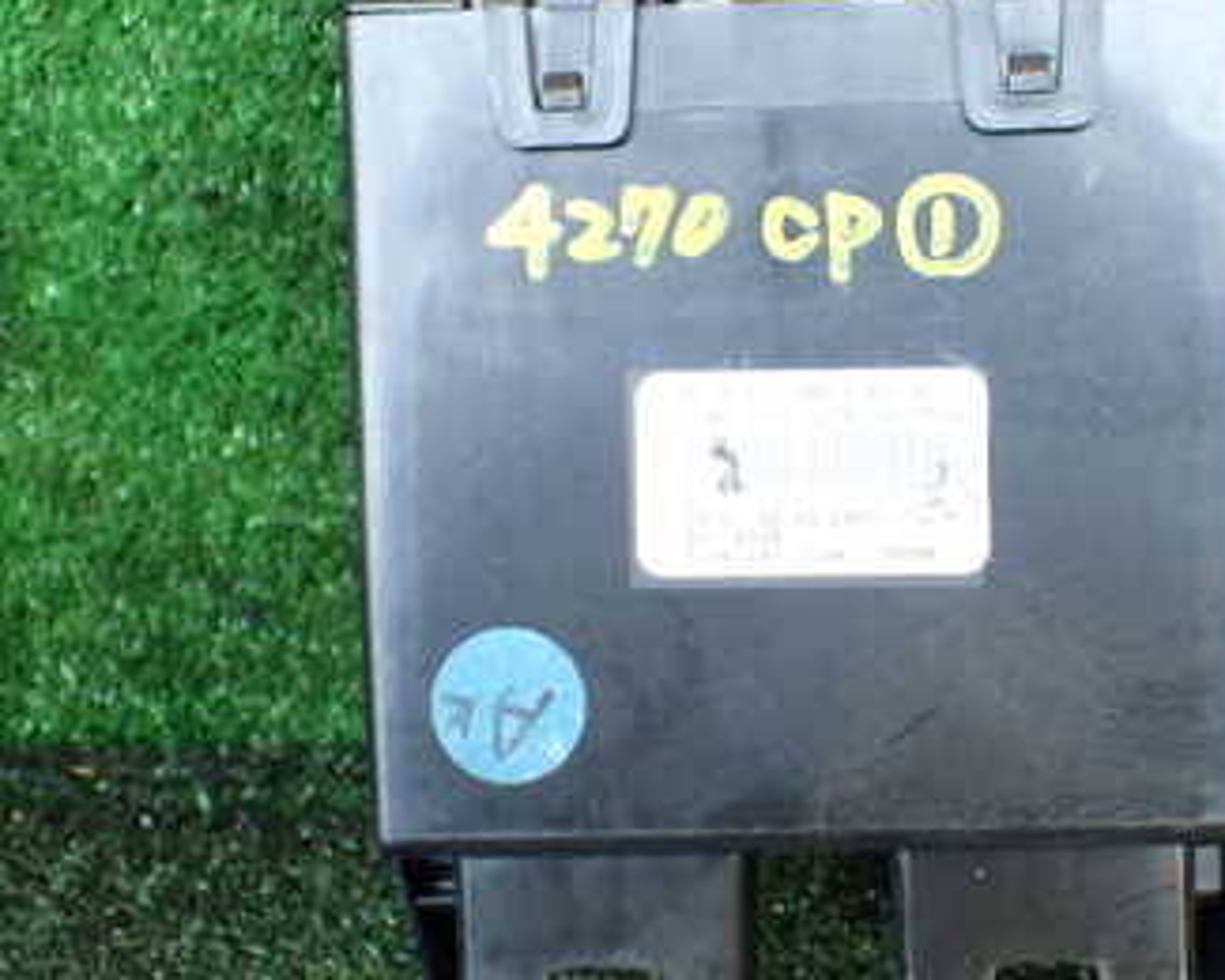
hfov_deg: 34.4
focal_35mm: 54
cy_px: 501
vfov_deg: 28.1
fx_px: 1958
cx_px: 829
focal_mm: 5.4
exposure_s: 1/125
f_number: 2.3
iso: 800
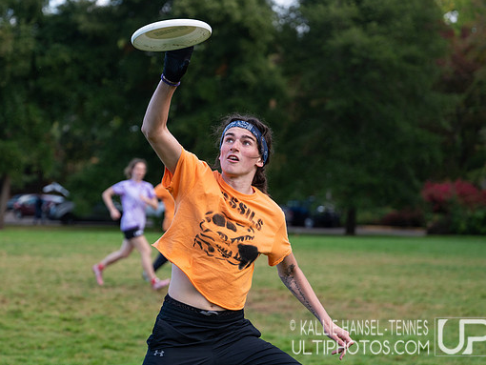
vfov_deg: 13.3
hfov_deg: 17.7
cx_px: 221
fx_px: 1559
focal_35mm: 111
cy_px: 203
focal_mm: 70
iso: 250
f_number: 2.8
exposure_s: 1/1600
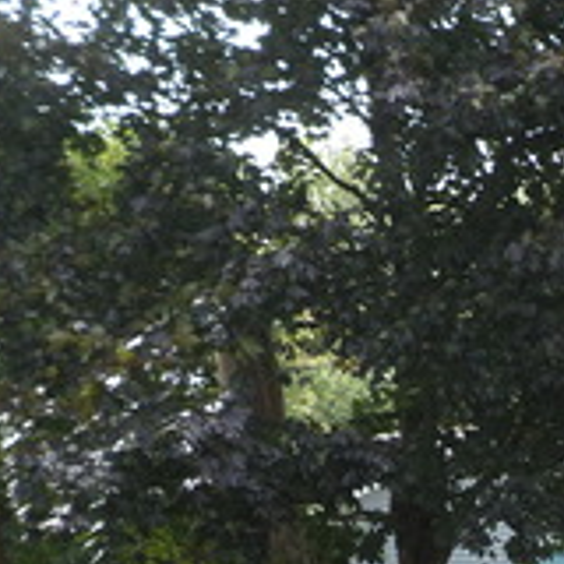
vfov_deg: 13.2
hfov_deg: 13.1
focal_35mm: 127
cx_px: 793
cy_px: 747
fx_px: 2341
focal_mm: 6.5
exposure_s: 1/250
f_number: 3
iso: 80
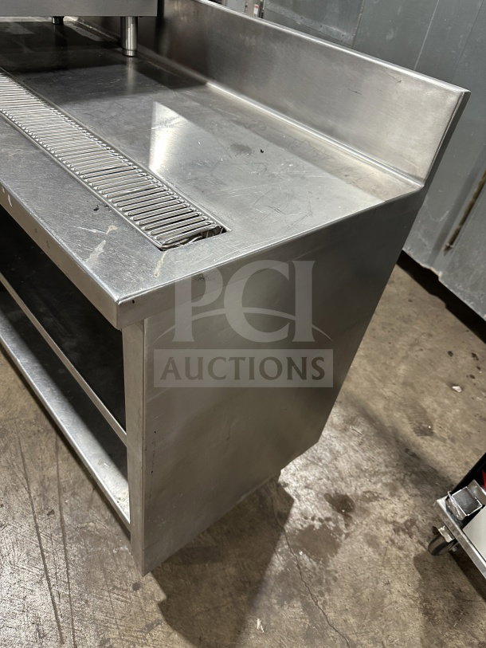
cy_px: 324
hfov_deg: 56.8
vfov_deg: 71.6
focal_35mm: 24
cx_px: 243
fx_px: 449
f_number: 1.78
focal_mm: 6.86
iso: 250
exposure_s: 1/60
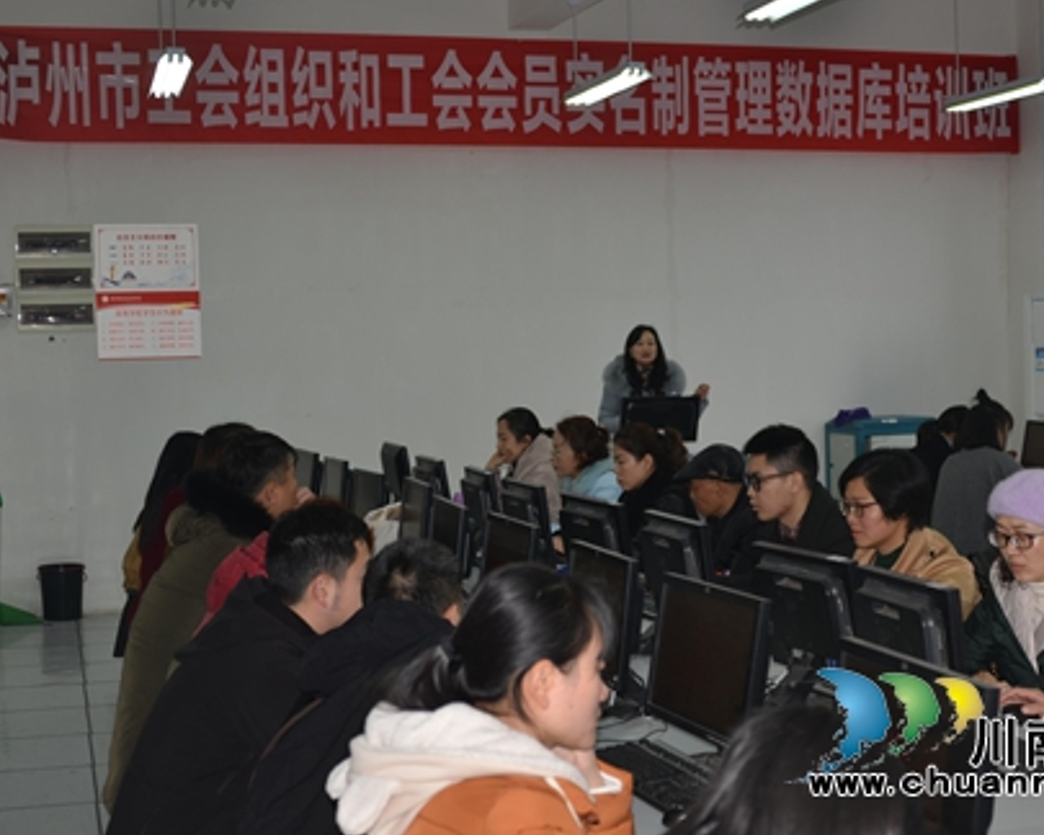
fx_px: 1823
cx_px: 626
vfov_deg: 25.8
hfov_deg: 31.9
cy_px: 411
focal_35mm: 59
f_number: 3.8
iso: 100
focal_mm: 34
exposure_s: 1/60
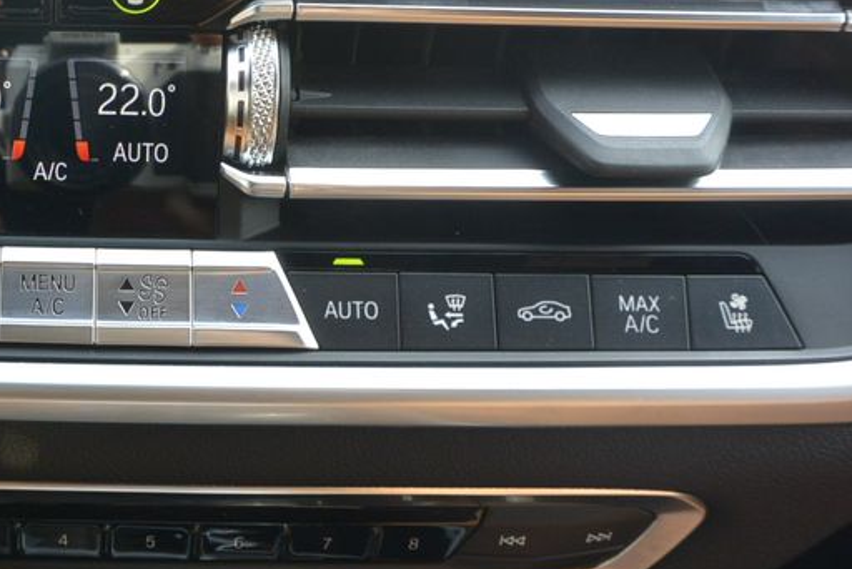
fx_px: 1279
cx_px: 53
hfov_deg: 34.4
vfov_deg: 25.0
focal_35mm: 54
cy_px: 217
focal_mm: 10
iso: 200
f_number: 4.5
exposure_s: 1/125
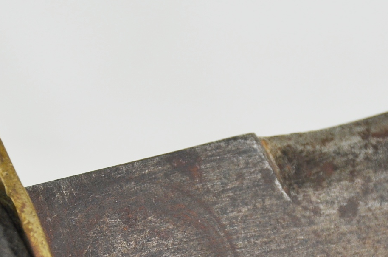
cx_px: 199
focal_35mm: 384
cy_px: 283
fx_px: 4133
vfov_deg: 3.6
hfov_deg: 5.4
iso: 400
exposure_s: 1/320
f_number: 5.6
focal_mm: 95
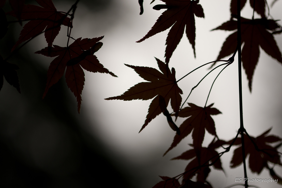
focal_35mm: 158
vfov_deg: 8.7
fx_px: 1234
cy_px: 94
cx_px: 141
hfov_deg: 13.0
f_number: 3.3
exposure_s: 1/4000
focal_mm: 105
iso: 200
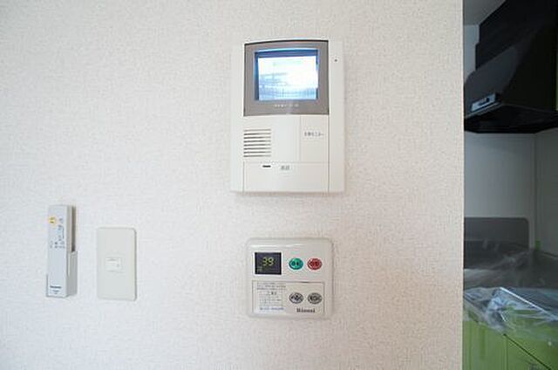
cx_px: 279
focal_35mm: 24
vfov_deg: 52.9
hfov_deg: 73.8
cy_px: 185
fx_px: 371
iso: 800
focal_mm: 16
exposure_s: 1/60
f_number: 4
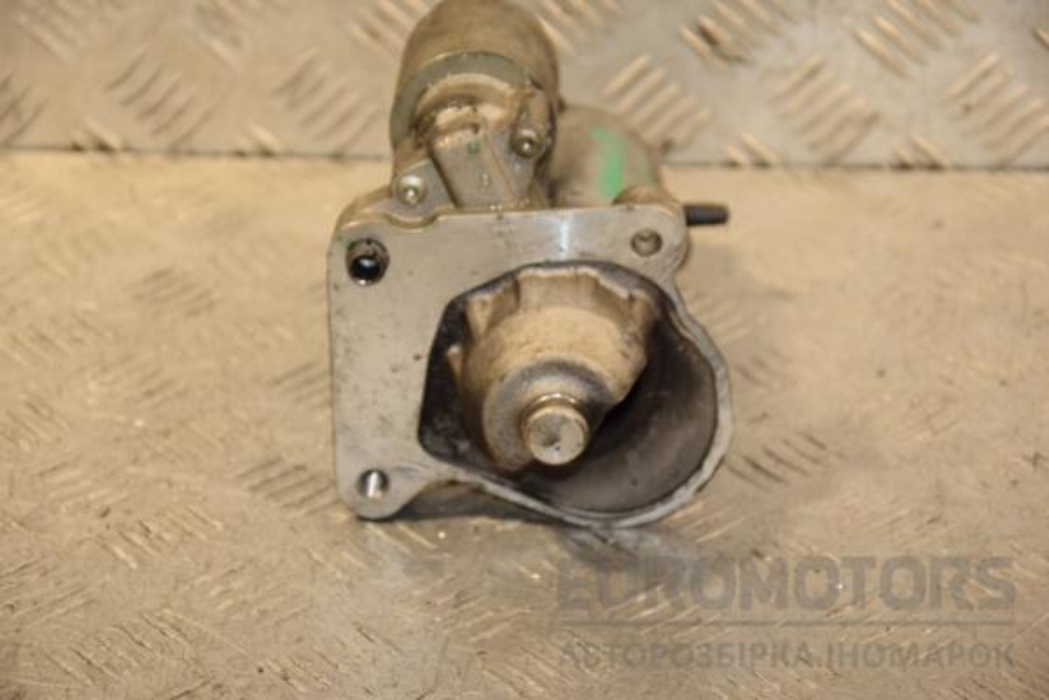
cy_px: 350
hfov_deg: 17.1
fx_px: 3496
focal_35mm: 120
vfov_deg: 11.4
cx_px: 524
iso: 800
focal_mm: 80
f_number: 5.3
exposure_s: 1/160
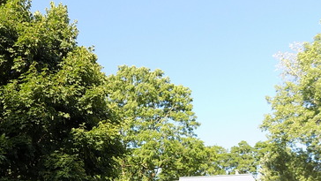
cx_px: 99
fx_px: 375
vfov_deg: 25.1
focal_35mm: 44
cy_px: 203
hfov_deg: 45.4
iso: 80
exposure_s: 1/250
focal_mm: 4
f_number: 3.1
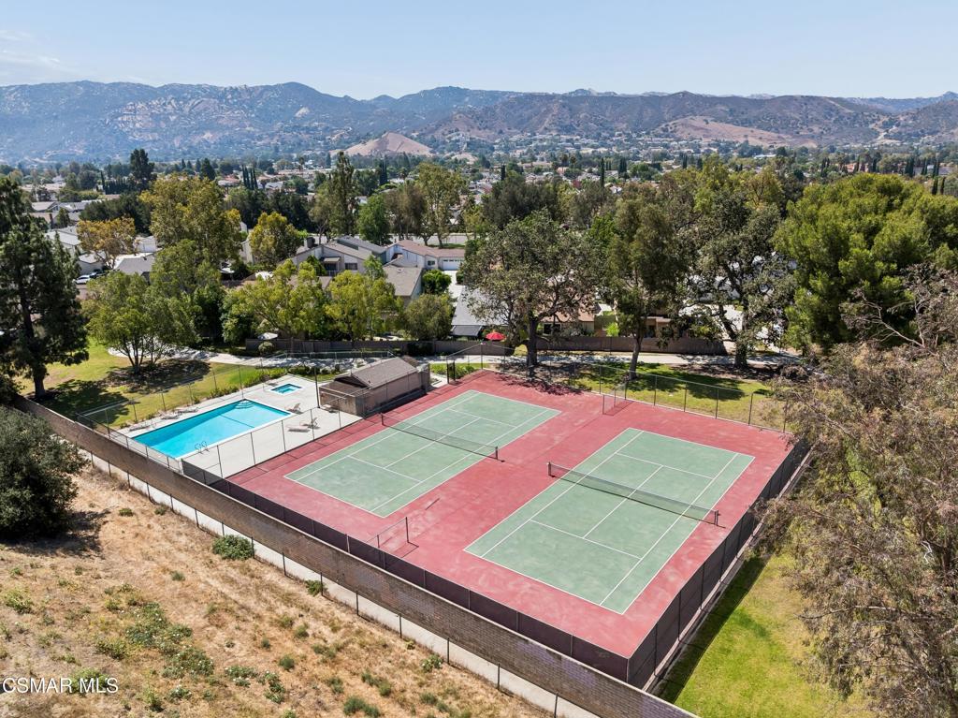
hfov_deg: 71.6
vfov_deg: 56.8
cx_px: 479
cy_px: 359
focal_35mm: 24
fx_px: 664
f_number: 2.8
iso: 120
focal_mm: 12.3
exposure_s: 1/120
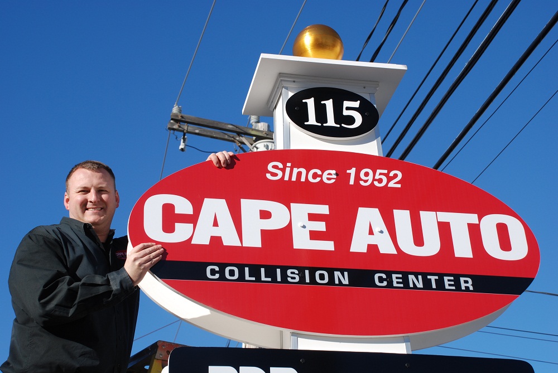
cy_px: 186
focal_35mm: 72
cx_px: 279
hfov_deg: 28.0
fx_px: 1117
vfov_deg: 19.0
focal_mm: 48
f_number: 7.1
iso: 100
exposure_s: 1/200
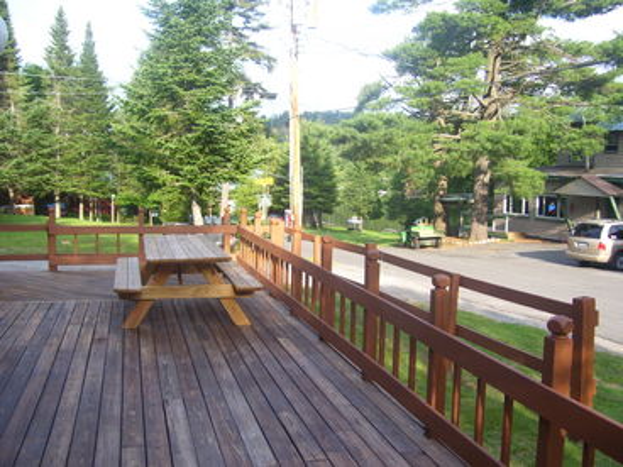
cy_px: 234
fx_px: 666
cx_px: 312
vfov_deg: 38.7
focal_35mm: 37
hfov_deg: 50.1
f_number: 2.7
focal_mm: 6
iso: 80
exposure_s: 1/250
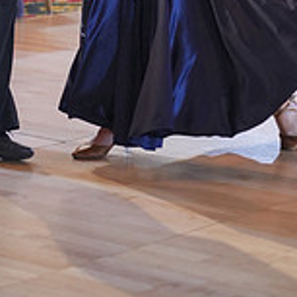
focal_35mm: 181
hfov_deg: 9.7
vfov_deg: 9.3
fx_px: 1757
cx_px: 114
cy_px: -206
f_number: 2
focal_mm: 56
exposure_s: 1/500
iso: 1600
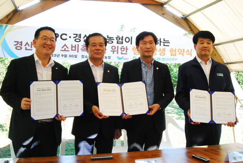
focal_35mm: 36
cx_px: 122
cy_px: 82
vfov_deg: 37.0
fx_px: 243
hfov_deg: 53.1
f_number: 10
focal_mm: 24
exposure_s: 1/250
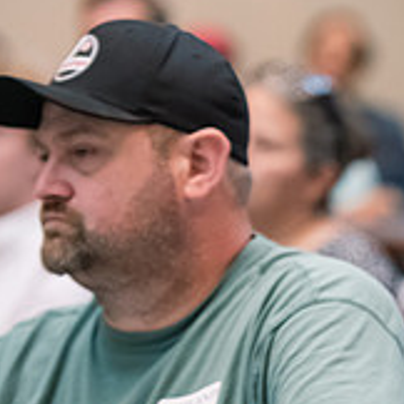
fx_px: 5440
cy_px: 286
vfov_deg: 4.3
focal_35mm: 412
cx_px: 636
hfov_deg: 4.2
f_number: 2.8
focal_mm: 135
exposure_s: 1/160
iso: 2500
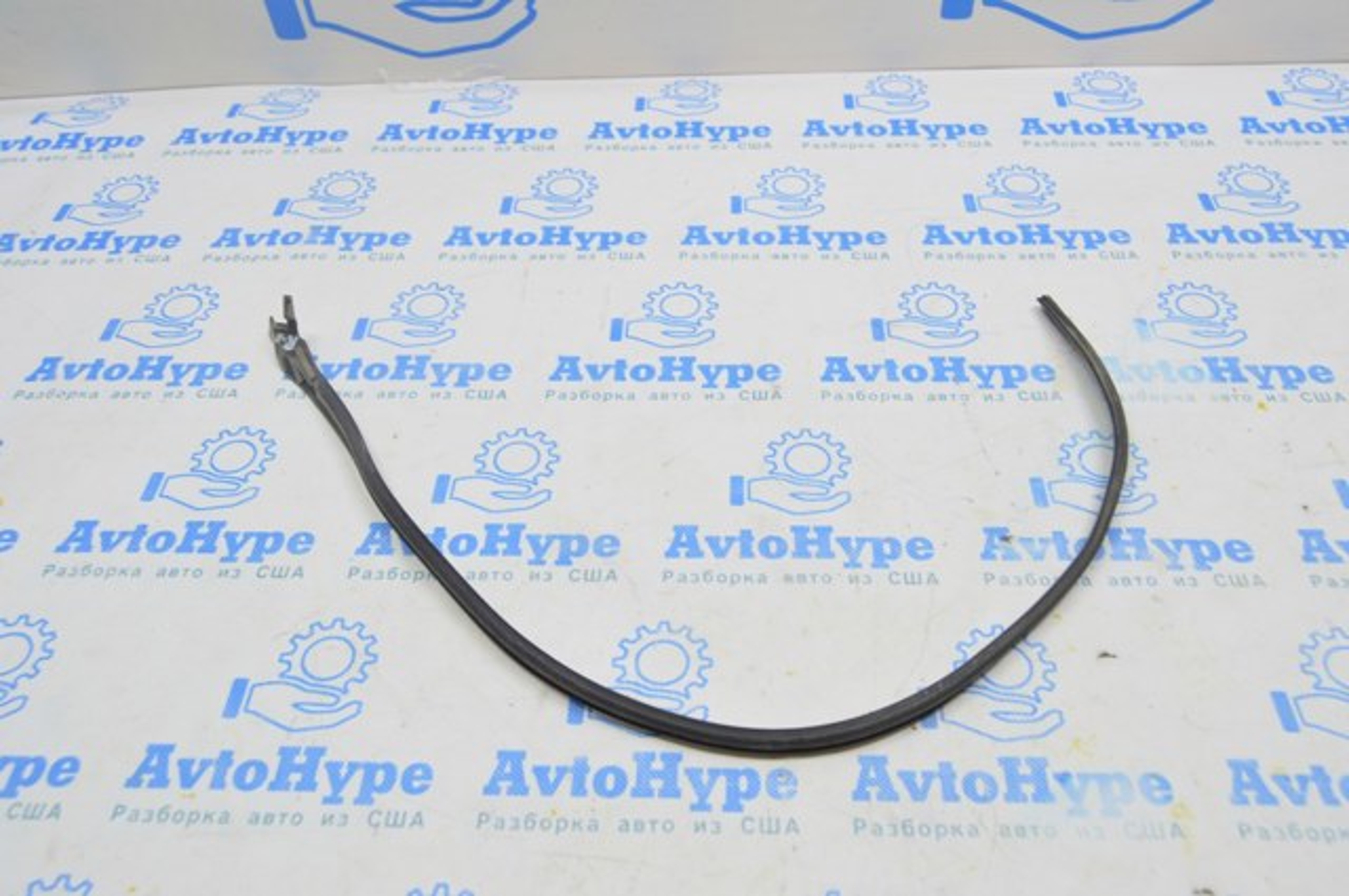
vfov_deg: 43.5
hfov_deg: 62.0
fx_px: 1123
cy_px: 448
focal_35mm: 30
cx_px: 674
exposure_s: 1/20
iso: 400
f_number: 5.6
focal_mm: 20
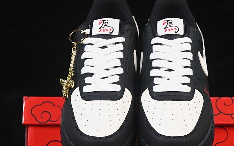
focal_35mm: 105
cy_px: 101
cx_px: 139
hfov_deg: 19.8
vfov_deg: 12.4
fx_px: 670
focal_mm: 50
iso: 160
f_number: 6.3
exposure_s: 1/50
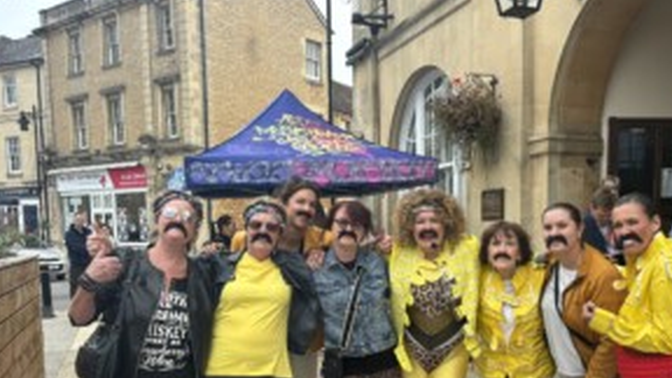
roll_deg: +0.9
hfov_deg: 56.2
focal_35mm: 35
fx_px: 624
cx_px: 404
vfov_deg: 33.0
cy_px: 286
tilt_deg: -5.5
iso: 40
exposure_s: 1/181
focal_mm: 5.96
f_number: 1.6
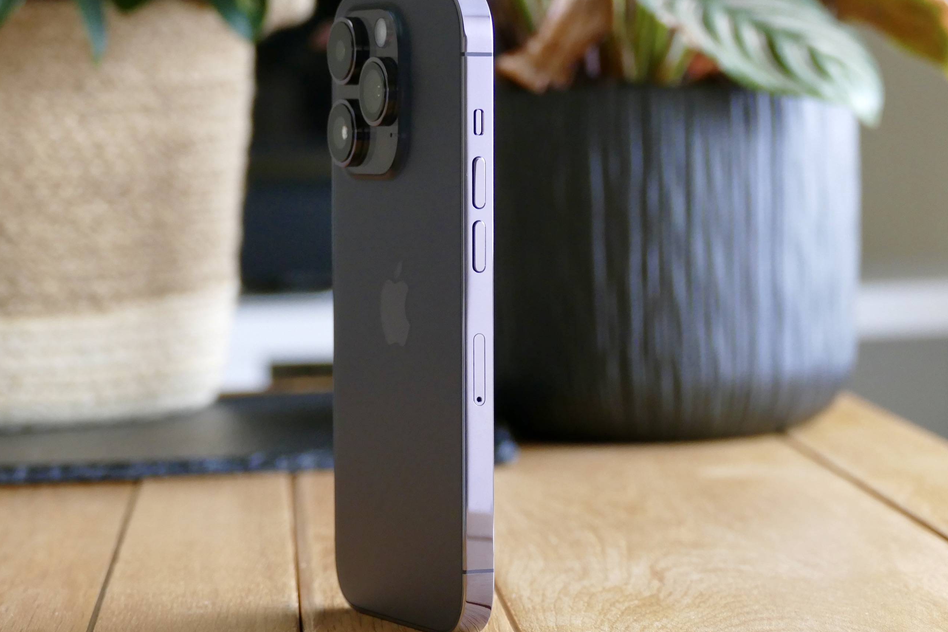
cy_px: 314
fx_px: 3291
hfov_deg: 16.4
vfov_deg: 11.0
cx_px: 426
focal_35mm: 125
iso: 1000
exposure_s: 1/80
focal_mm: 39.2
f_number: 3.9
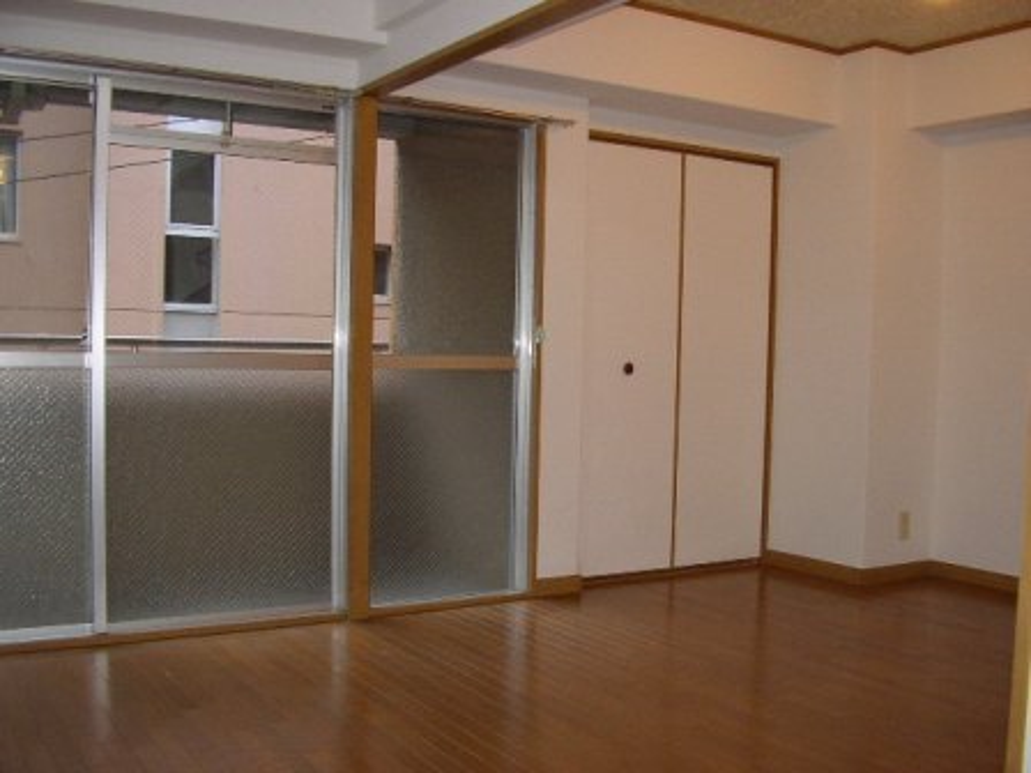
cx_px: 516
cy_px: 386
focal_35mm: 38
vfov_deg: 37.7
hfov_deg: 49.0
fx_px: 1132
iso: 108
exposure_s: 1/30
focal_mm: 5.8
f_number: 2.9
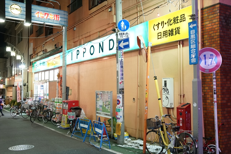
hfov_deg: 55.8
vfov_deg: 38.9
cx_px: 116
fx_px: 218
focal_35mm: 34
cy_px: 77
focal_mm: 23
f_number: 4
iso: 2500
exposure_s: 1/60
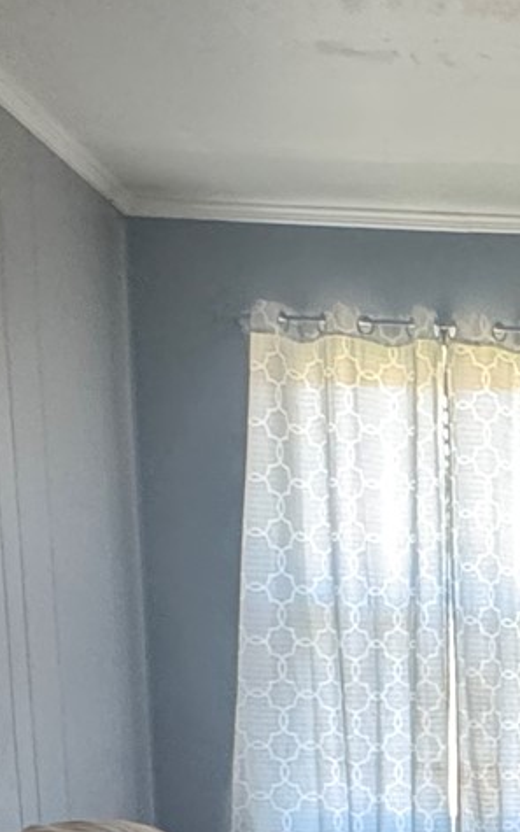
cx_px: 744
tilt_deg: -9.4
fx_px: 1360
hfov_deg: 19.3
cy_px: 864
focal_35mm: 60
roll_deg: -1.3
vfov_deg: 31.1
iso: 500
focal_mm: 2.22
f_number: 2.2
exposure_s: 1/60
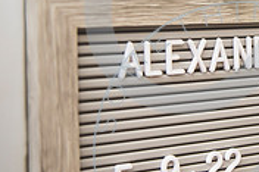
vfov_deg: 12.1
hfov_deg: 17.4
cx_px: 318
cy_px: 29
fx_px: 805
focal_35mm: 112
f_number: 2.8
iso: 640
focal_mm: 34
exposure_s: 1/160
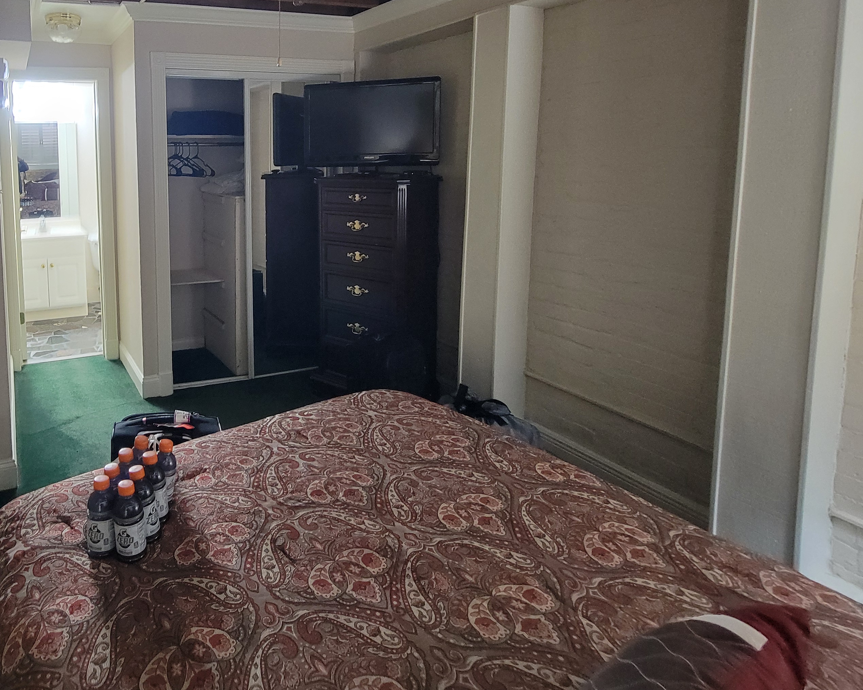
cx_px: 190
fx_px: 511
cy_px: 192
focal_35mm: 20
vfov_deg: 64.9
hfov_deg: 73.2
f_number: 2.2
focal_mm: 2.2
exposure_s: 1/24
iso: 640
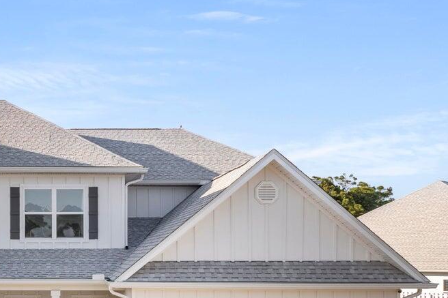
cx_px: 53
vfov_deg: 25.2
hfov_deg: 36.1
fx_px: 647
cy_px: 264
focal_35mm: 52
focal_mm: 12.29
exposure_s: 1/50
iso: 110
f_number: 2.8
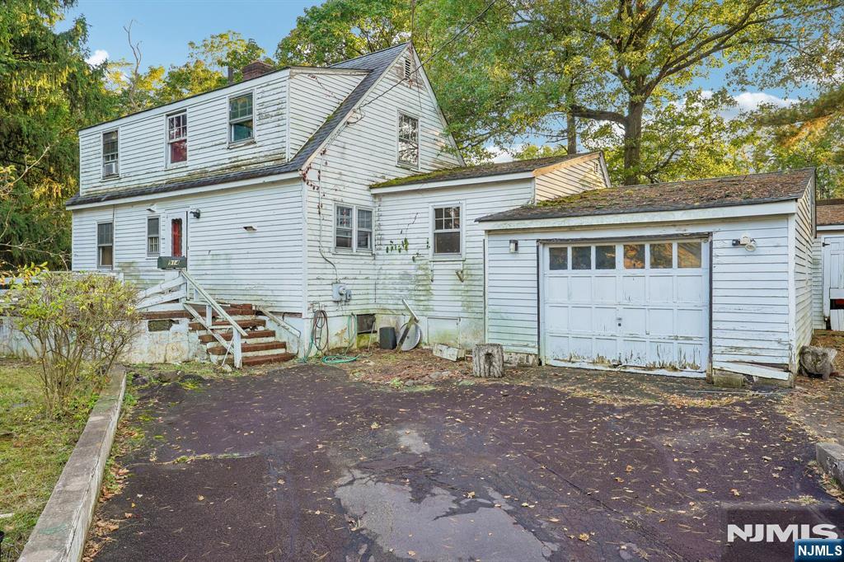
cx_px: 422
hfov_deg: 73.8
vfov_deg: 53.1
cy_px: 281
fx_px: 562
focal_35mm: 24
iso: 100
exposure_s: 1/50
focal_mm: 24
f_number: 8
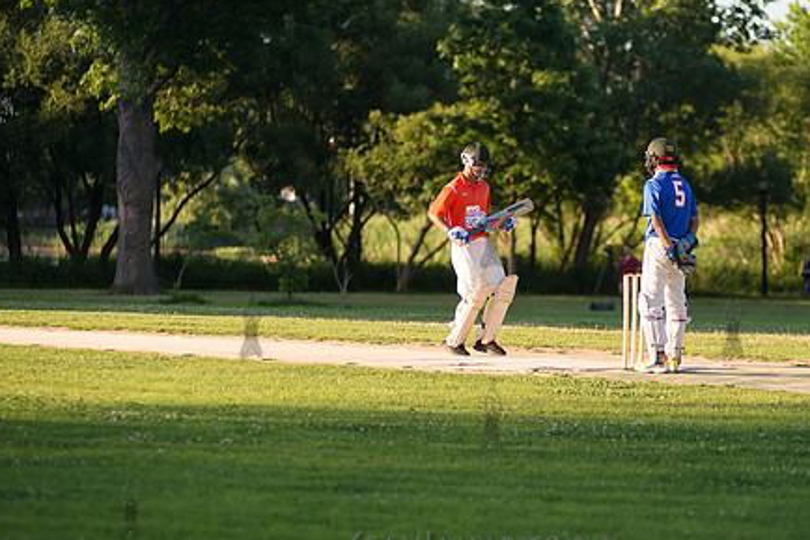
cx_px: 491
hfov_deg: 10.6
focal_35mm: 194
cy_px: 234
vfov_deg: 7.1
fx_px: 4363
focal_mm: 145
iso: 400
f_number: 2.8
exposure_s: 1/2000
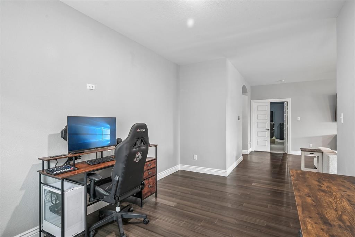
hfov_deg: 90.0
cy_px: 118
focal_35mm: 18
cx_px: 178
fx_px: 177
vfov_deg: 67.3
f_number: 8
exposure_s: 1/6
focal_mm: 18
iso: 400
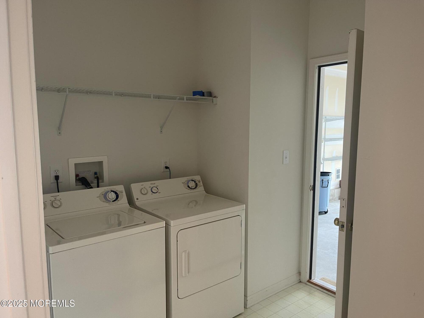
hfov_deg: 69.4
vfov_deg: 54.9
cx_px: 212
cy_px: 159
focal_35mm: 25
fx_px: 306
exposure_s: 1/60
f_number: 1.6
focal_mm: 5.1
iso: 125
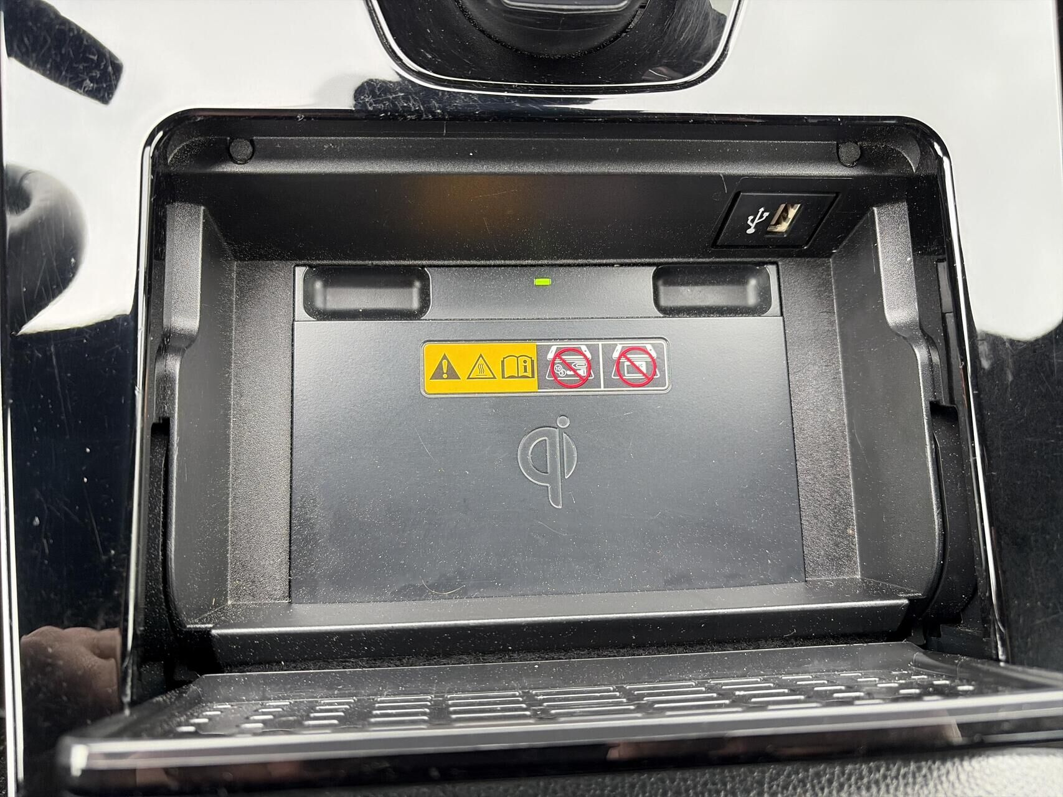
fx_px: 798
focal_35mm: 26
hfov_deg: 67.3
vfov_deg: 53.1
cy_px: 398
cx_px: 532
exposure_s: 1/96
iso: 125
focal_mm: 5.96
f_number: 1.6
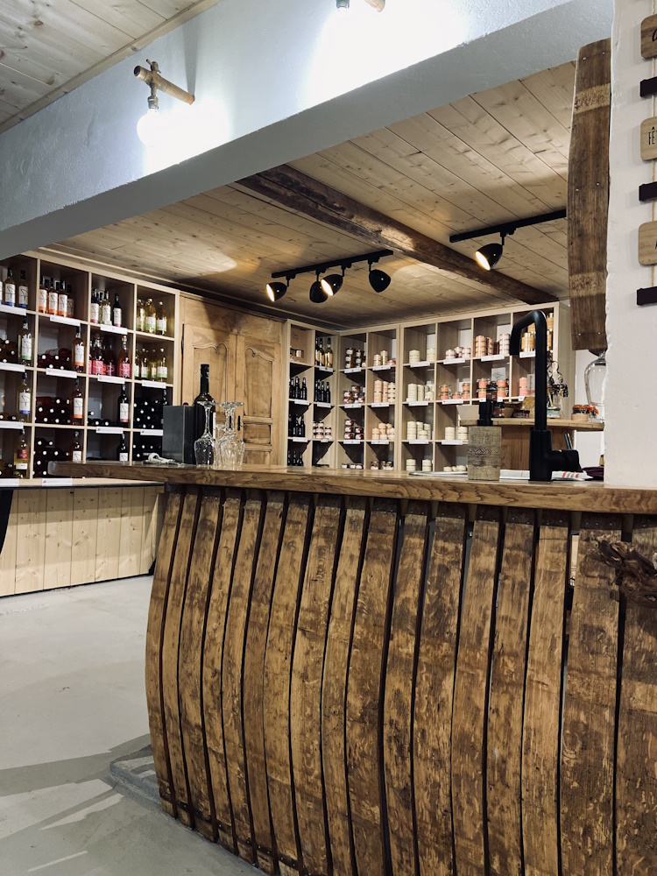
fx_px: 658
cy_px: 438
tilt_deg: +1.8
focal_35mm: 26
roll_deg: +0.0
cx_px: 328
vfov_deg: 67.3
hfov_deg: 53.1
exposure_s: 1/50
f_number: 1.8
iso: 200
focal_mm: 4.25
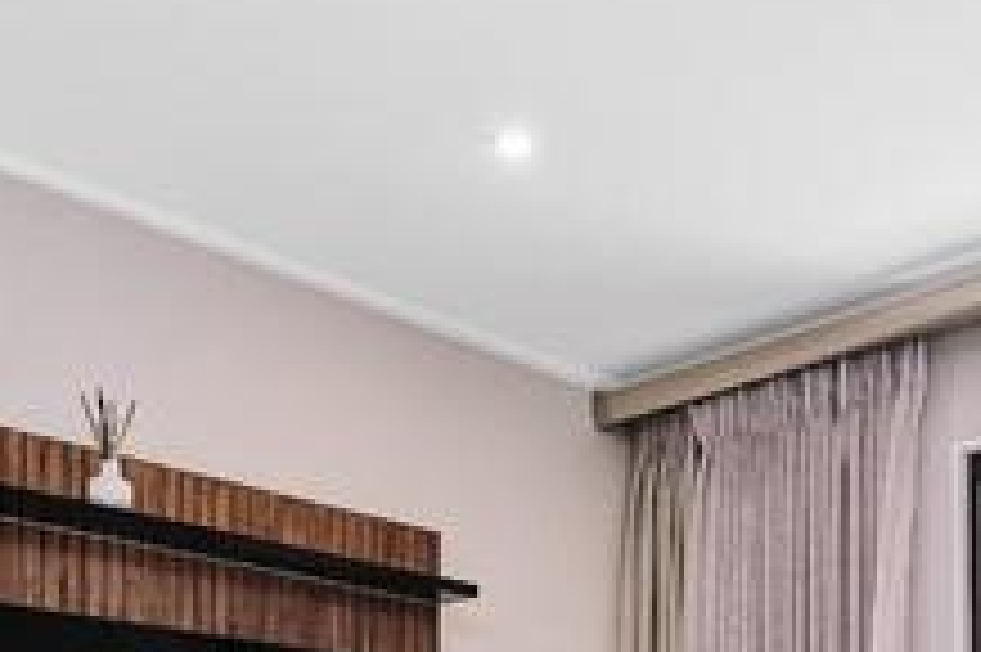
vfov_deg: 21.5
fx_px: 1498
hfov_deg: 33.8
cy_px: 915
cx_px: 927
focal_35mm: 55
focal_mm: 10
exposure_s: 1/50
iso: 800
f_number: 8
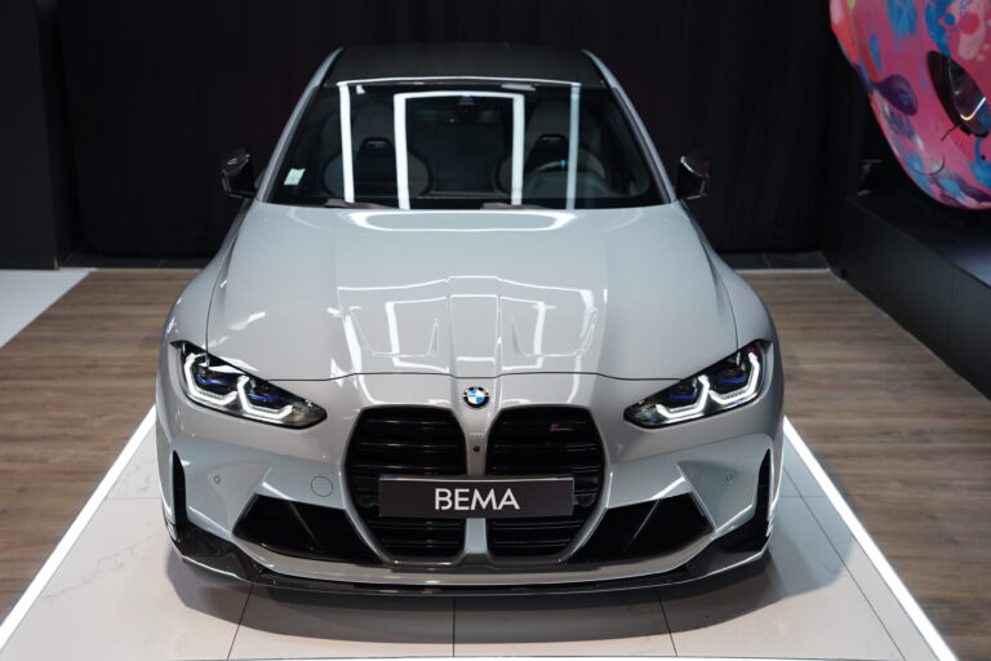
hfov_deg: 37.1
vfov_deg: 25.2
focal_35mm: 54
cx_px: 496
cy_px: 330
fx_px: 1478
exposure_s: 1/80
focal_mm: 53.7
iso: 500
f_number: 2.8
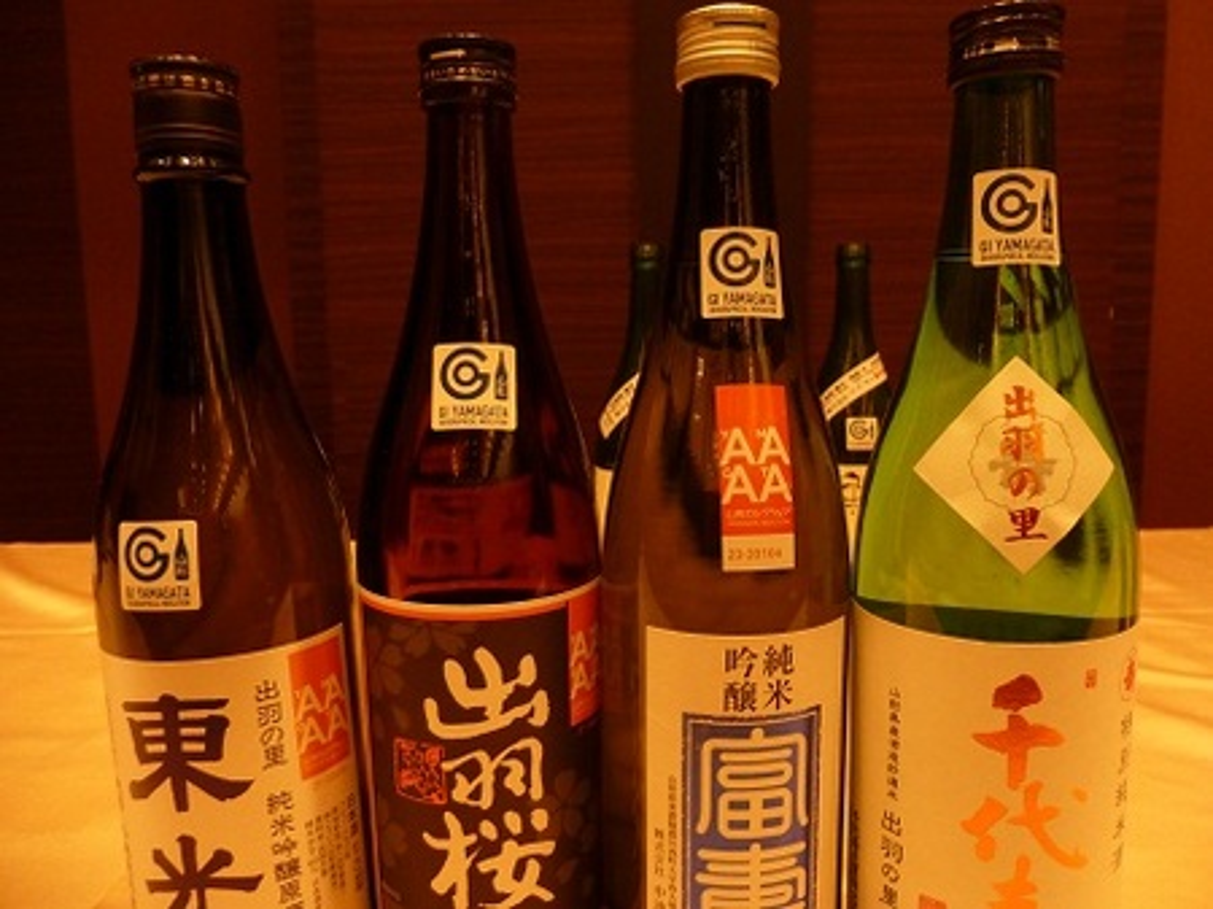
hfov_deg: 69.4
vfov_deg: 54.8
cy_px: 454
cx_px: 606
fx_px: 876
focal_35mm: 25
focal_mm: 4.5
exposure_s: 1/50
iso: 400
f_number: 3.1
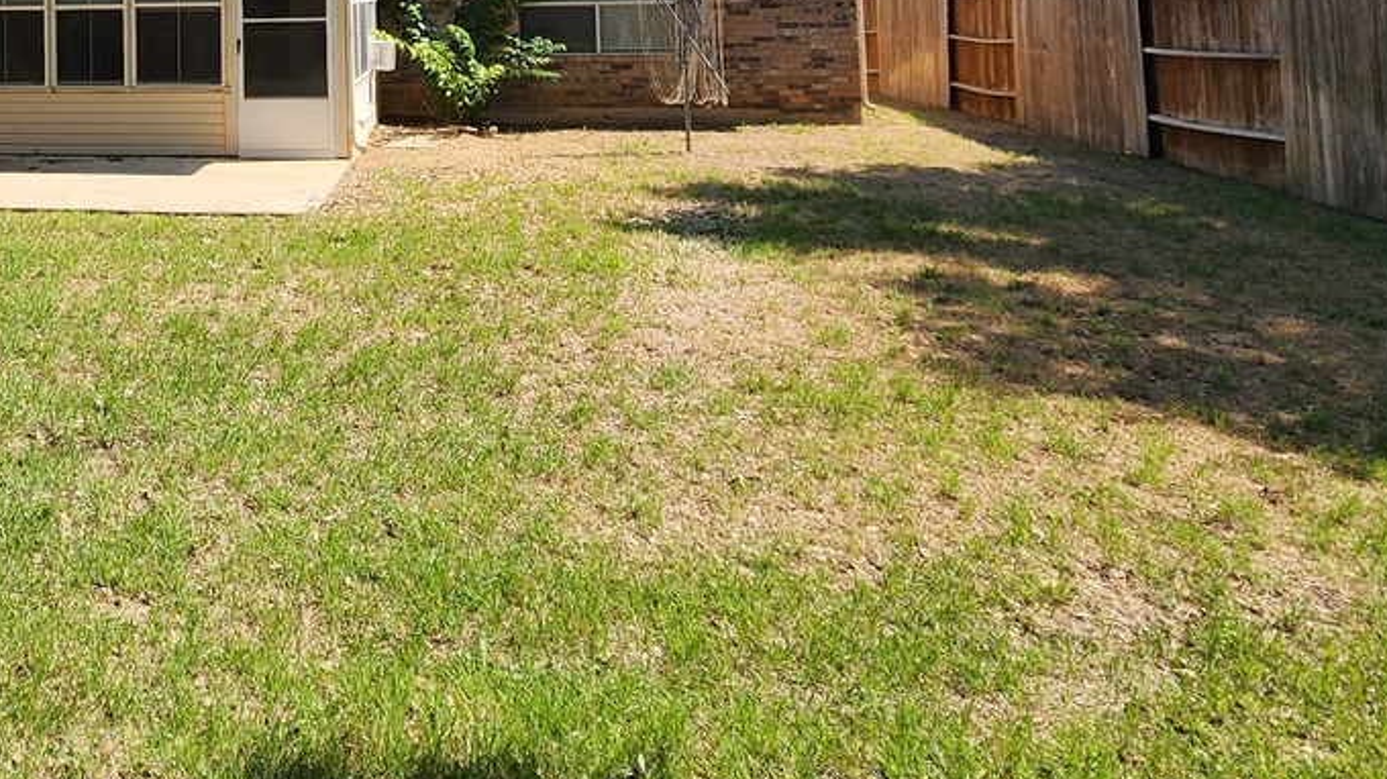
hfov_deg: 56.7
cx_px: 175
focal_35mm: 30
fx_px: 1103
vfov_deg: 34.3
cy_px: -53
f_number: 2.2
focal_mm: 2.2
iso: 50
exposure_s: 1/1290
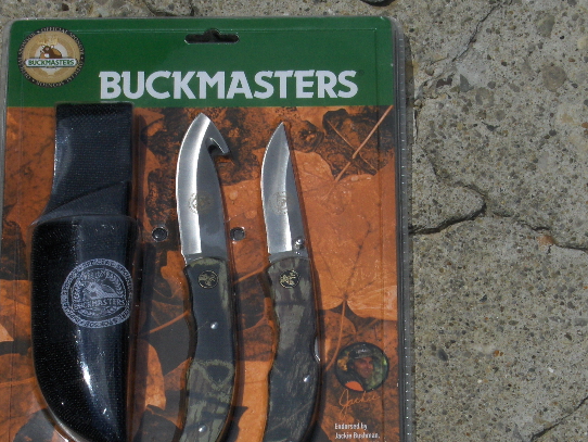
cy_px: 265
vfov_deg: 10.2
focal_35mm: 145
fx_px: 2464
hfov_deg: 13.6
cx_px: 254
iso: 100
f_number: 8.5
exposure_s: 1/990
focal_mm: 22.5
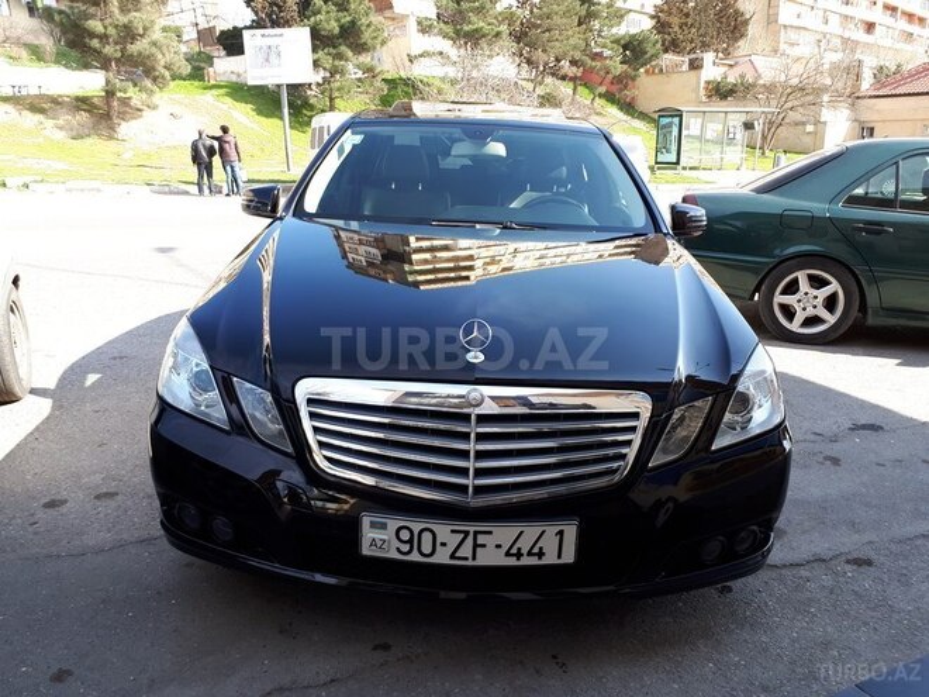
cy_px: 348
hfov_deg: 65.3
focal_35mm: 27
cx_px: 464
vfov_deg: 51.4
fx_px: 725
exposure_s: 1/279
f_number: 1.9
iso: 40
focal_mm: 3.6
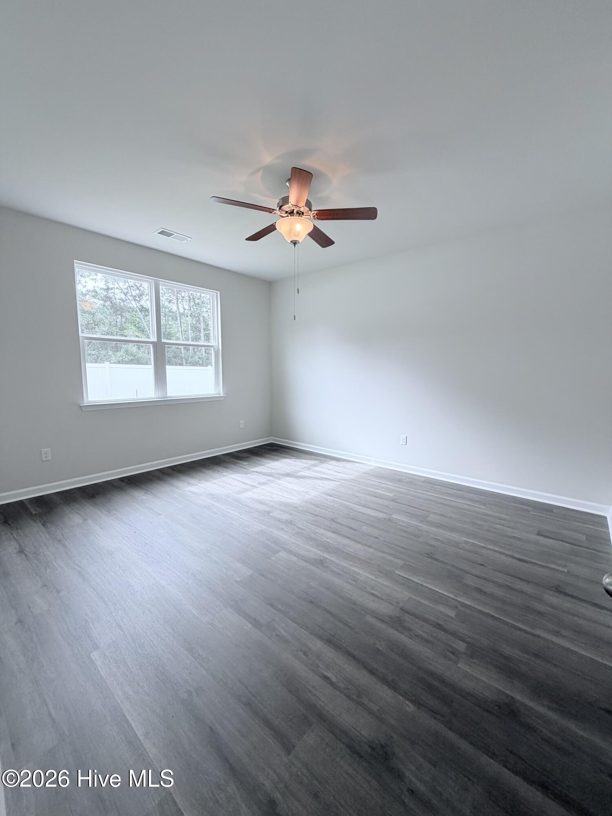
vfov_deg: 102.1
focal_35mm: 14
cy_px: 408
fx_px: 330
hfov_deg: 85.7
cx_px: 306
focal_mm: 2.22
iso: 125
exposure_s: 1/121
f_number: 2.2
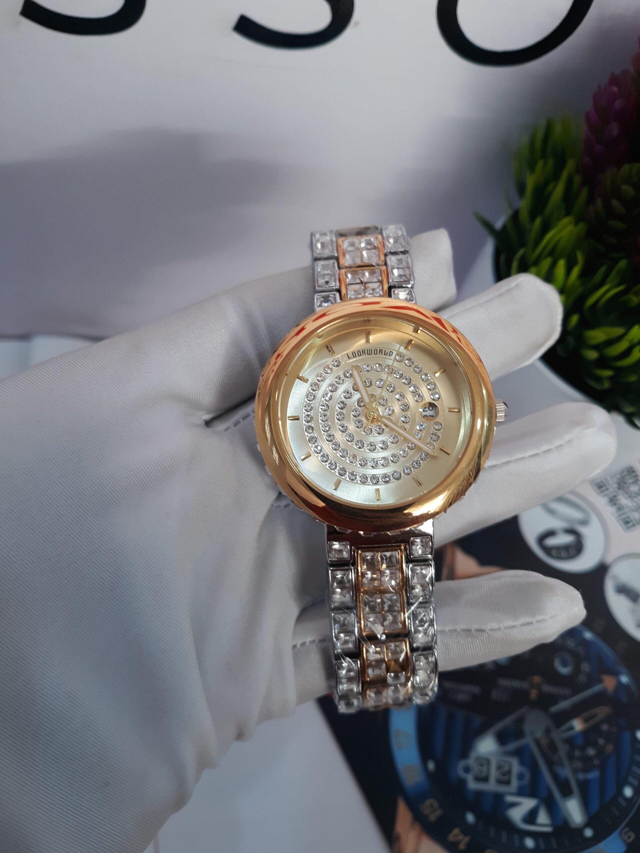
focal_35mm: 28
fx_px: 690
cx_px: 320
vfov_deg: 63.4
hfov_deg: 49.7
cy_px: 426
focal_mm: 3.7
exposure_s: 1/40
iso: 64
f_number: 1.7
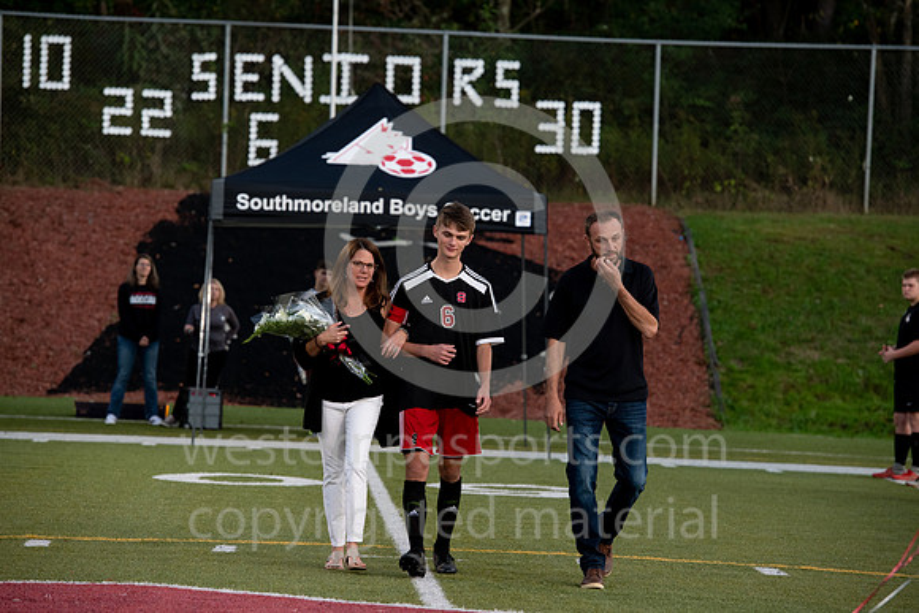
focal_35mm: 165
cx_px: 460
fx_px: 4213
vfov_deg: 8.3
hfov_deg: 12.4
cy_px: 306
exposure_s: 1/250
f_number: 5.6
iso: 1000
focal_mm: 165
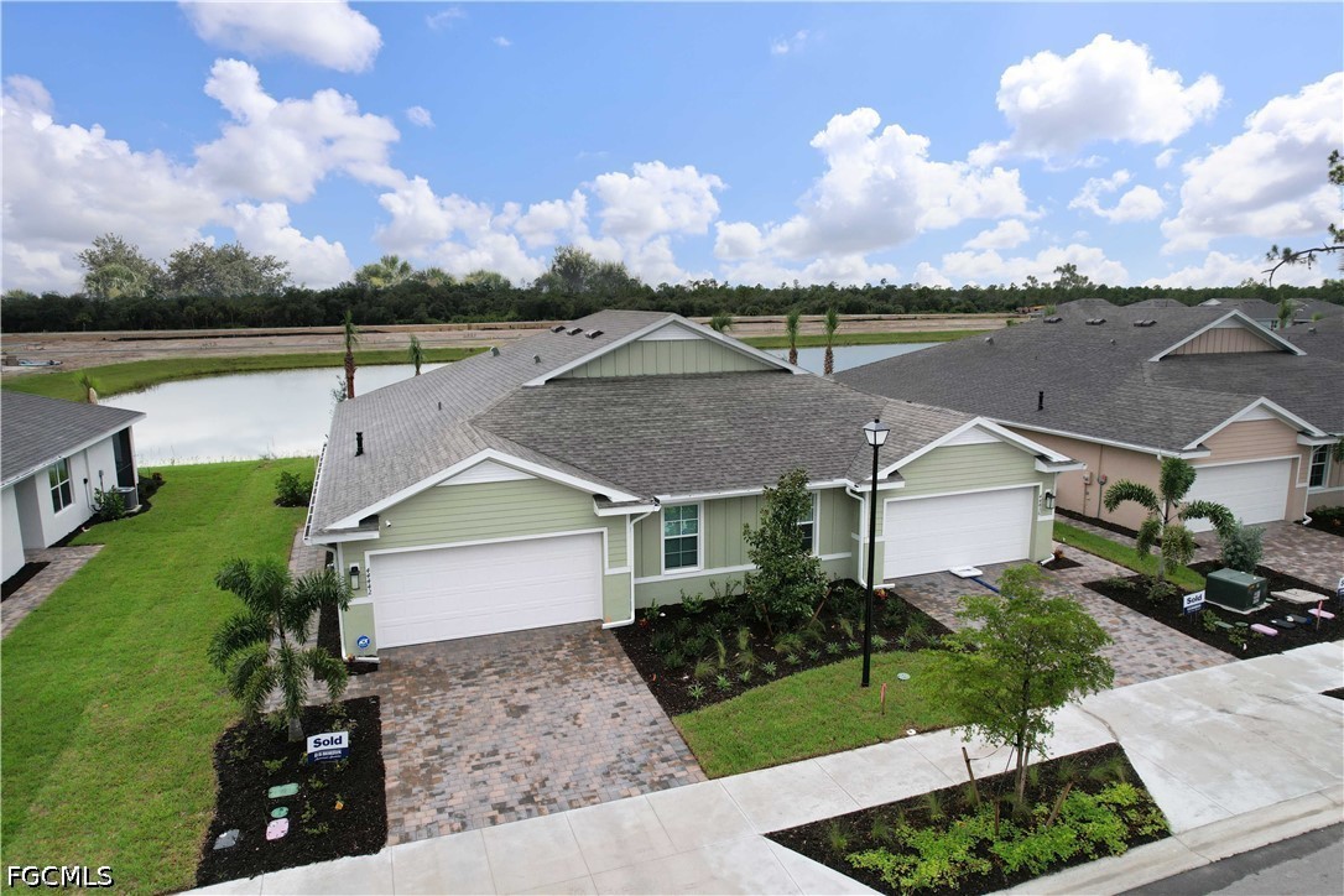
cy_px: 448
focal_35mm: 22
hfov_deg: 78.6
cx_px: 672
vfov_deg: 57.2
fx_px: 821
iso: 130
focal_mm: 8.38
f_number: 2.8
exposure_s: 1/500
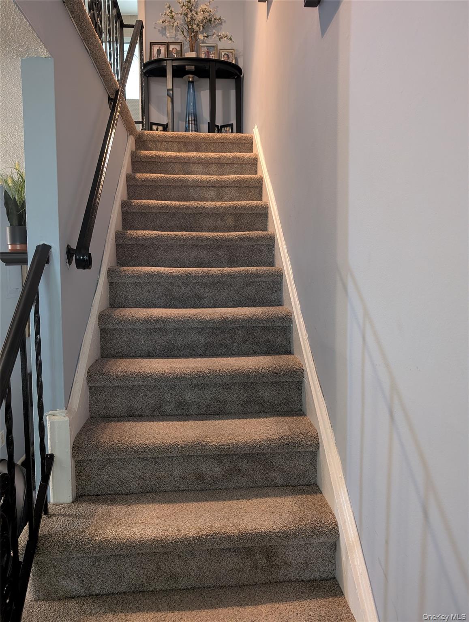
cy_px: 311
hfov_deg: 56.9
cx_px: 234
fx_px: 432
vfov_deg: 71.5
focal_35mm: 24
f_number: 1.68
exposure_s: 1/24
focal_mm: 6.9
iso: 491
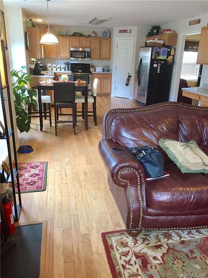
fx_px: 232
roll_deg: -2.1
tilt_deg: -20.0
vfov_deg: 61.7
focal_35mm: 29
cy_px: 139
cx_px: 104
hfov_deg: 48.2
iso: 125
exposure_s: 1/30
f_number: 2.2
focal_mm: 4.15
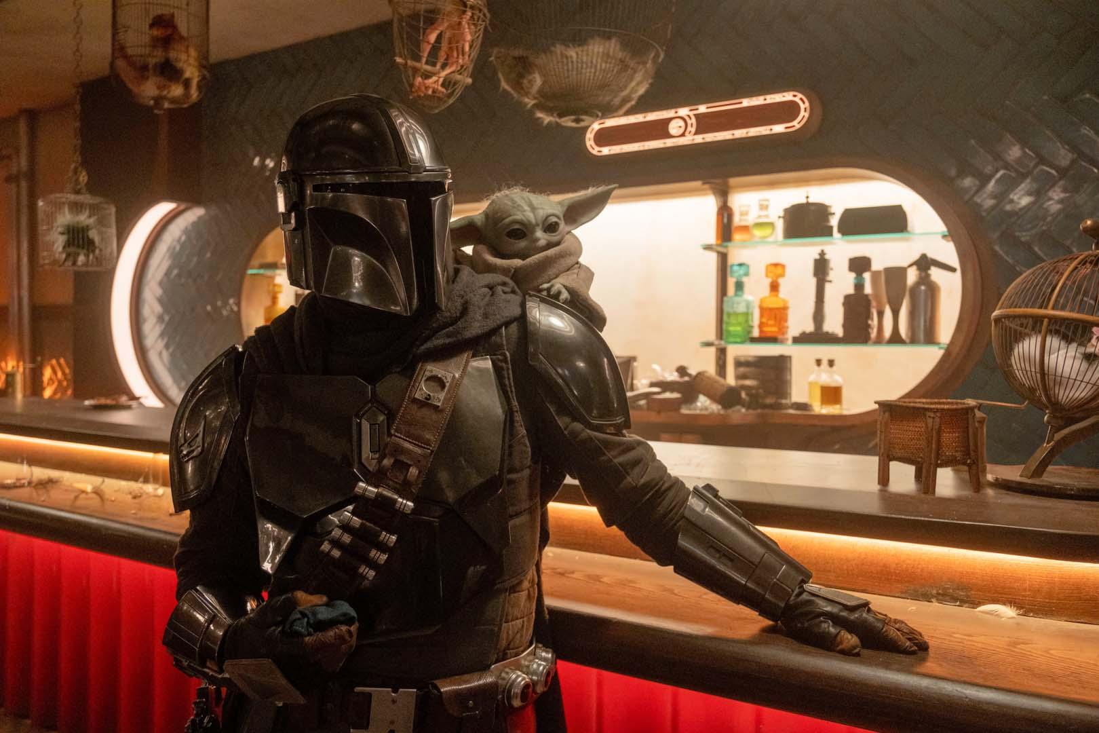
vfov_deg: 46.4
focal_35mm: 28
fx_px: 855
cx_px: 550
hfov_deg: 65.5
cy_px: 366
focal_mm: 18.7
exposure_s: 1/100
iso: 1000
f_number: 2.8
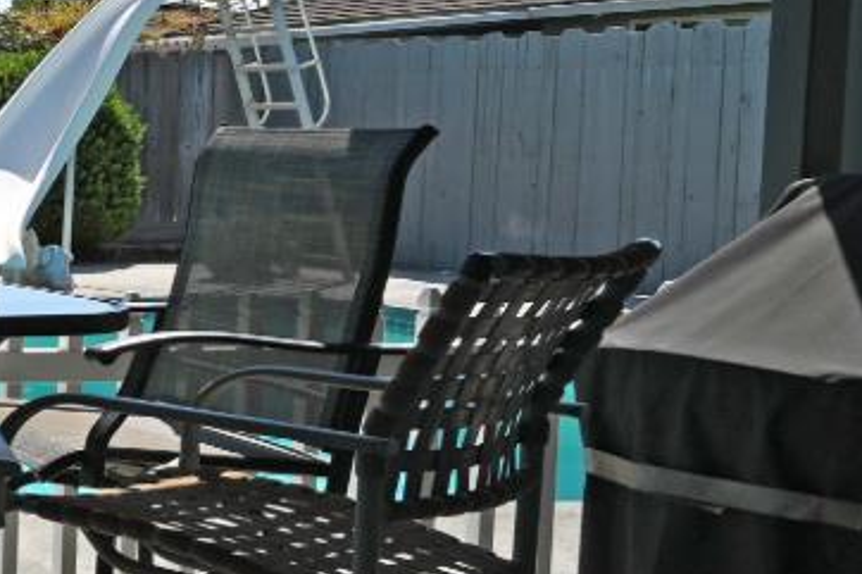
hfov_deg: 19.4
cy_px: 229
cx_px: -855
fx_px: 1388
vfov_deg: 23.3
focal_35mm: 58
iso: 100
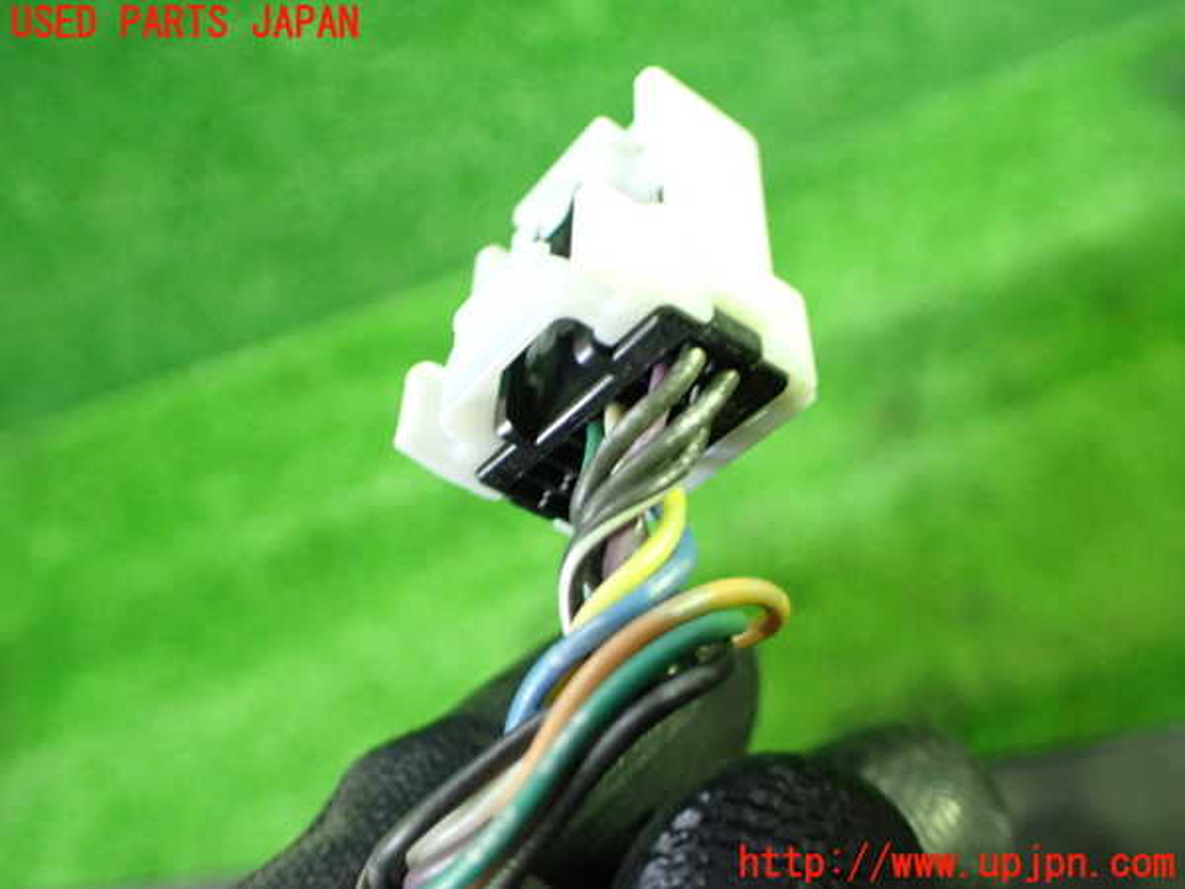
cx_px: 592
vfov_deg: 46.8
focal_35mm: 30
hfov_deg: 60.0
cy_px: 444
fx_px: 1027
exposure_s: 1/30
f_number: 2.3
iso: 1000
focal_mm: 5.4
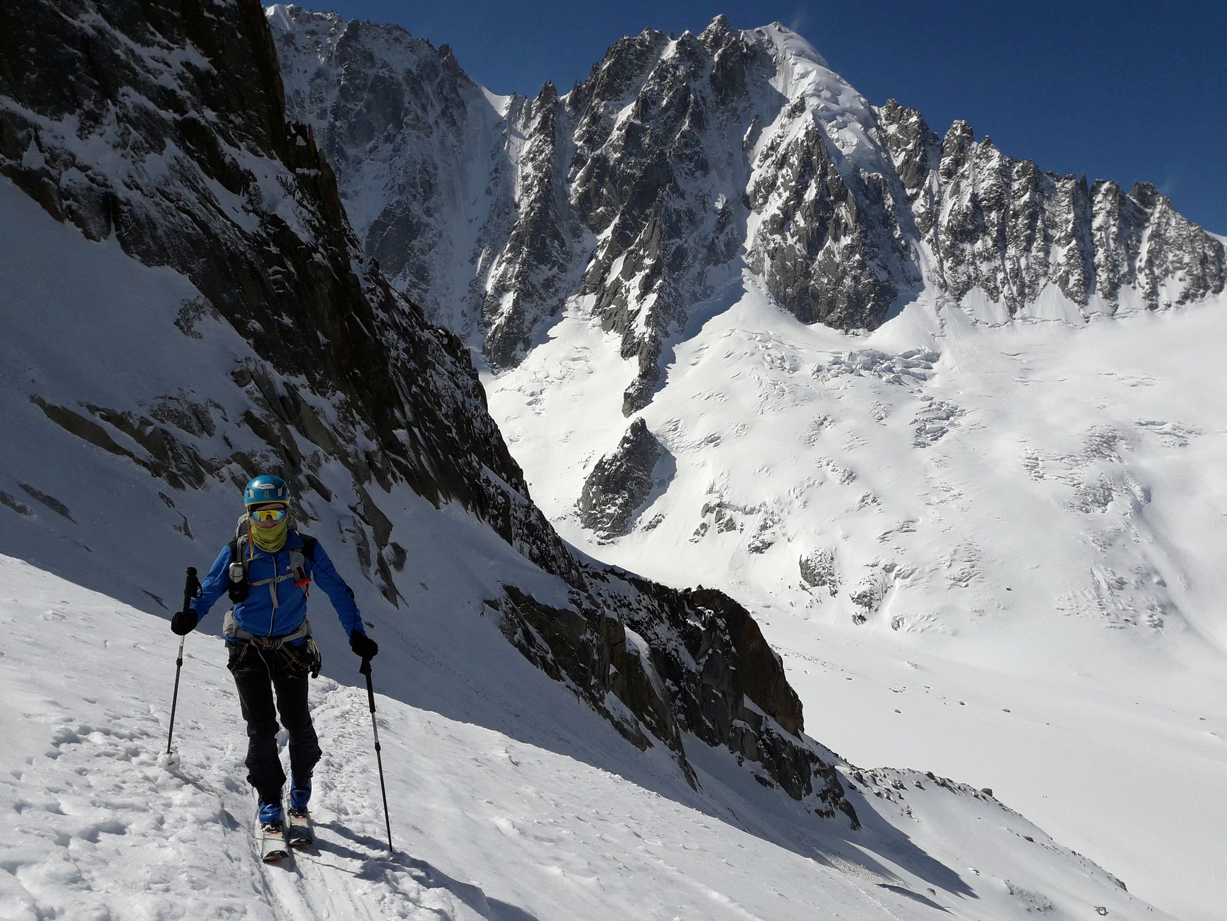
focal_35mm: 28
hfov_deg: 63.4
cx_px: 614
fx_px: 992
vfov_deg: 49.7
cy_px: 460
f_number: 1.9
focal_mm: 3.7
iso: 40
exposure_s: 1/7519
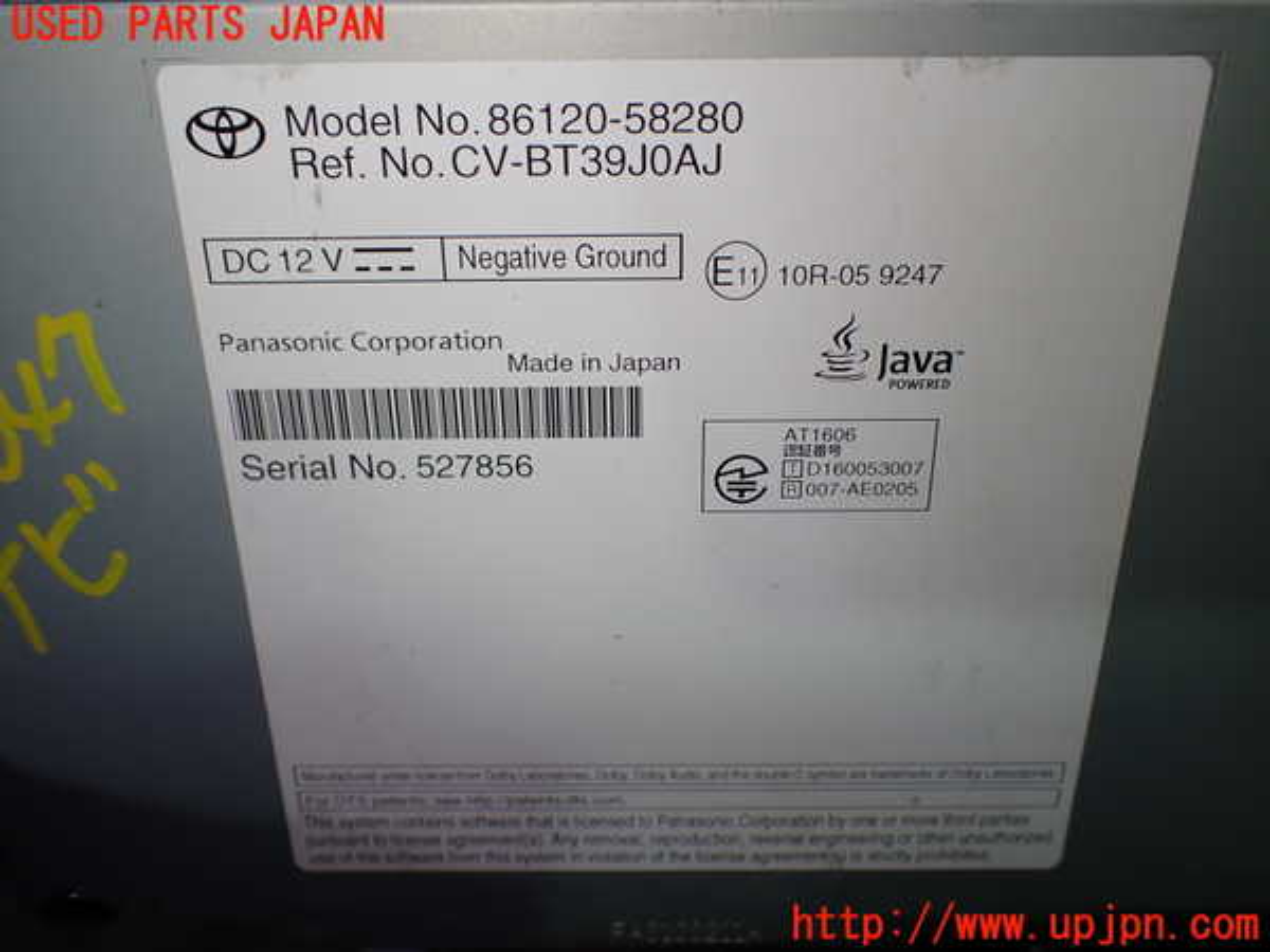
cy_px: 476
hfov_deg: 60.0
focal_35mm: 30
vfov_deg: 46.8
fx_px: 1101
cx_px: 635
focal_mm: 5.4
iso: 125
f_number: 2.3
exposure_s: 1/125
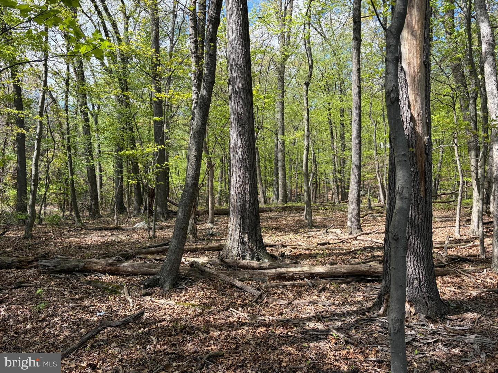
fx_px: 374
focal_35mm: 26
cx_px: 249
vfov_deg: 53.1
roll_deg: -0.9
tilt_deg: +9.0
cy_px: 186
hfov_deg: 67.3
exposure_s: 1/791
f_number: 1.6
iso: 50
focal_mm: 5.96
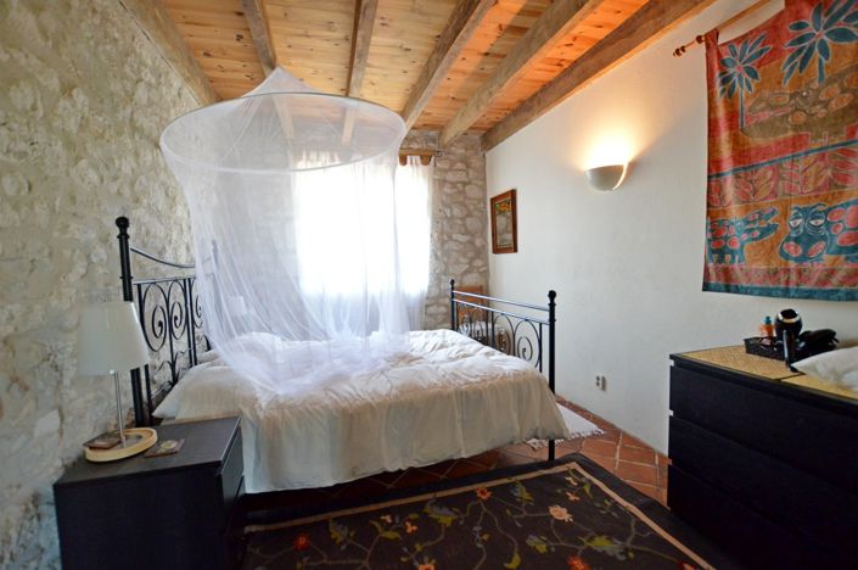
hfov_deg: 100.5
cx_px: 429
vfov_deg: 77.2
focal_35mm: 15
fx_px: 357
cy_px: 285
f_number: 3.5
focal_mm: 10
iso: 1400
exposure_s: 1/60
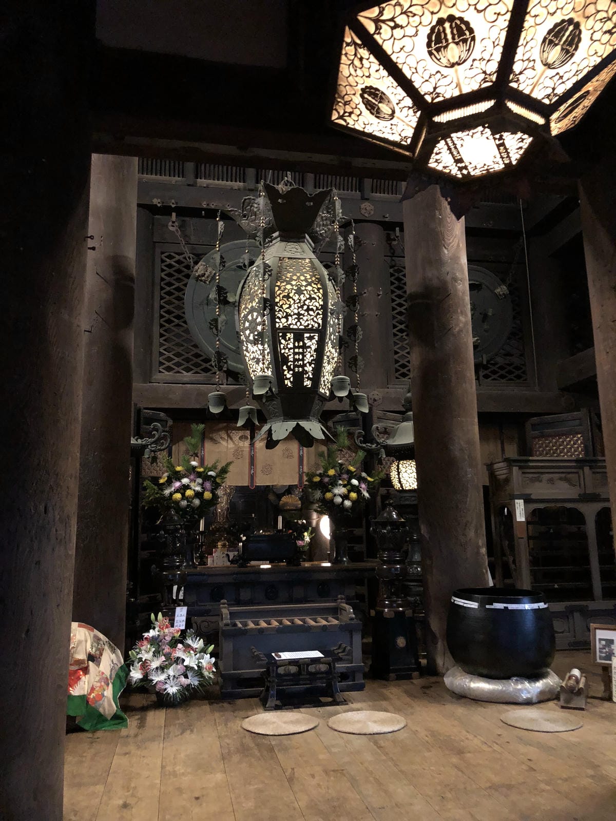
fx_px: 688
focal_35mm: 29
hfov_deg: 48.2
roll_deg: +0.4
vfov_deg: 61.7
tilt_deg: +10.9
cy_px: 410
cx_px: 308
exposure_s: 1/4
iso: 500
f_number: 1.8
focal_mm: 3.99
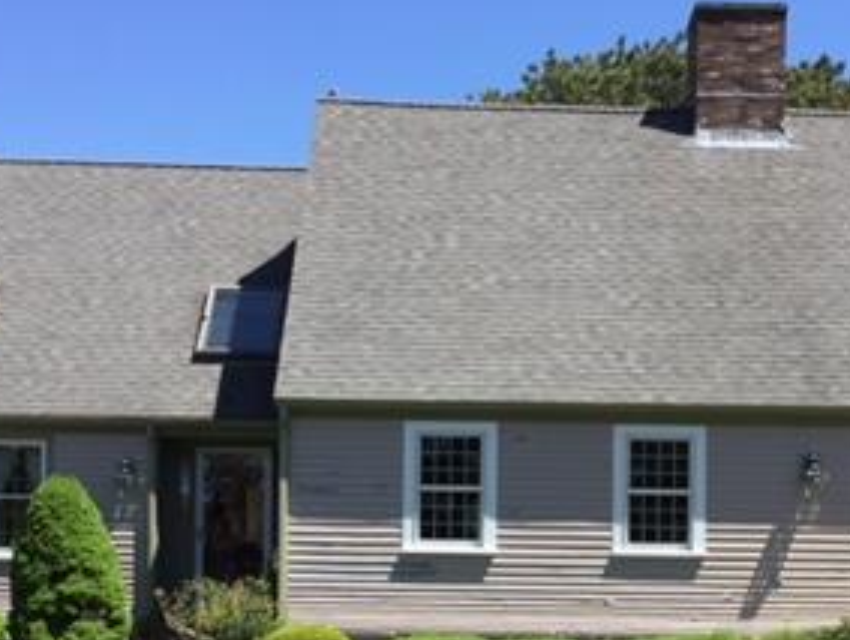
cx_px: 532
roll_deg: +1.1
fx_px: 1721
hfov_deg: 27.6
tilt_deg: +0.0
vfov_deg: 20.7
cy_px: 550
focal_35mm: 70
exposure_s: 1/815
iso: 25
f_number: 2.4
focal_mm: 3.3
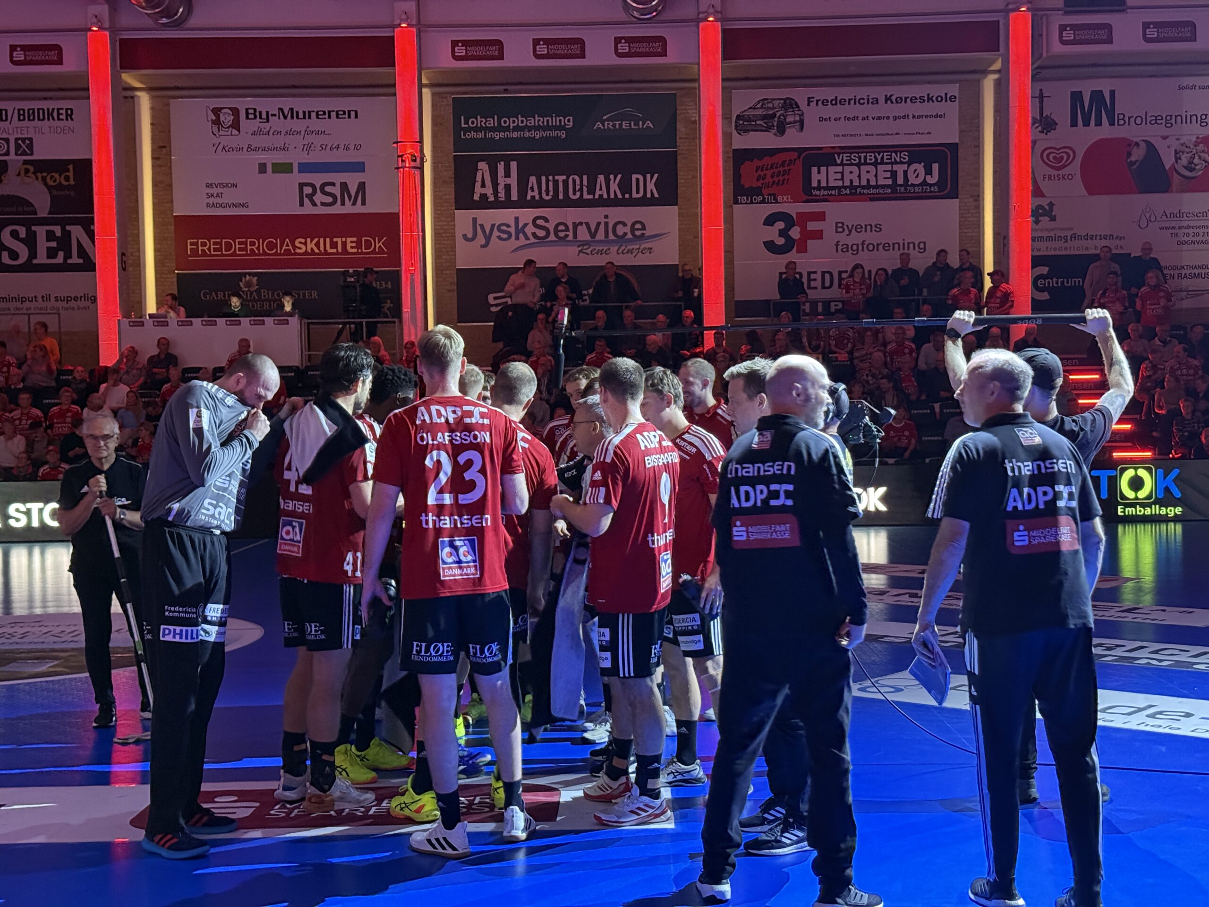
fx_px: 1676
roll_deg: +0.4
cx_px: 604
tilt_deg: -1.4
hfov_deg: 39.7
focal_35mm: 48
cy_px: 454
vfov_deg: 30.3
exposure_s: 1/30
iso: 640
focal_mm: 6.76
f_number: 1.78
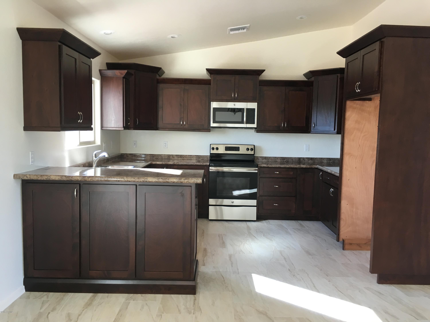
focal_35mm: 29
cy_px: 161
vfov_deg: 48.2
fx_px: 360
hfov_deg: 61.7
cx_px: 215
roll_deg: +1.5
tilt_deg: -4.9
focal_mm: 4.15
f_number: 2.2
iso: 32
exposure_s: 1/30
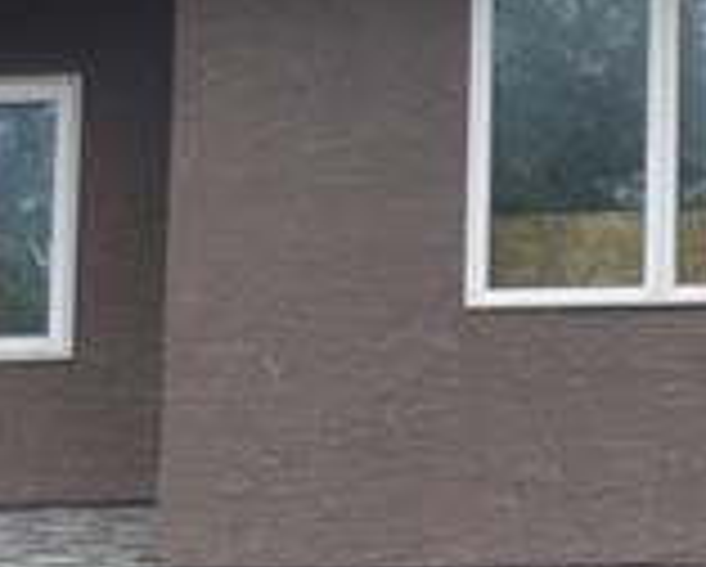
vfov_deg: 6.9
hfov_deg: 8.7
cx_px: 710
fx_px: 4603
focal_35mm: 220
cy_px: 936
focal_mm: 24
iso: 100
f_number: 4
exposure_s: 1/200
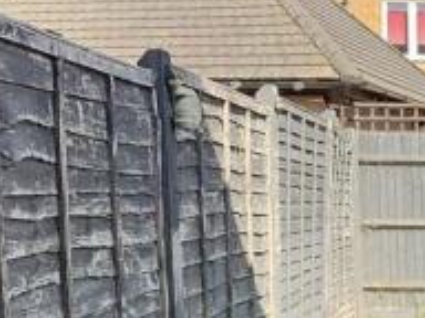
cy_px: 396
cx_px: 521
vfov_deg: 16.0
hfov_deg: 20.7
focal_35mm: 88
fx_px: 1080
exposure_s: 1/529
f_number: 1.8
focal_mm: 3
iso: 16
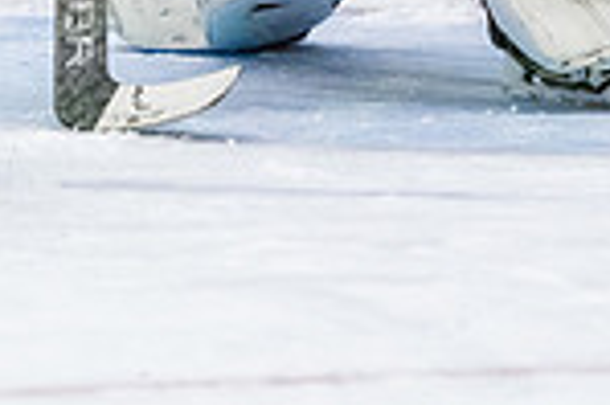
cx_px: 173
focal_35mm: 732
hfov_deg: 2.8
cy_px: -230
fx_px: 12390
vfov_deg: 1.9
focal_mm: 150
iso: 2800
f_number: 2.8
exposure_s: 1/640
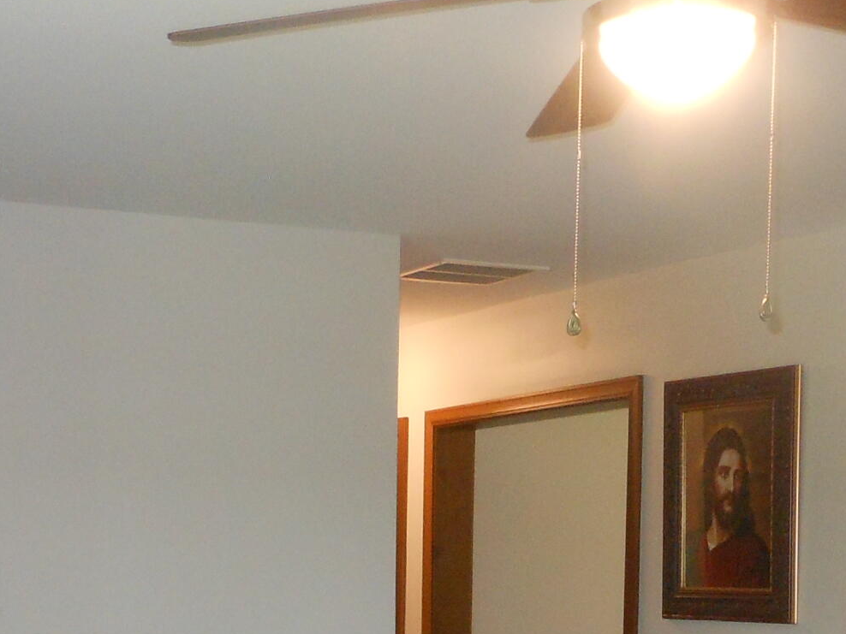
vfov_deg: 16.6
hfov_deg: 23.0
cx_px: 324
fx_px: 2077
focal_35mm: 85
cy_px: 779
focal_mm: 5
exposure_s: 1/25
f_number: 3.7
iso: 250
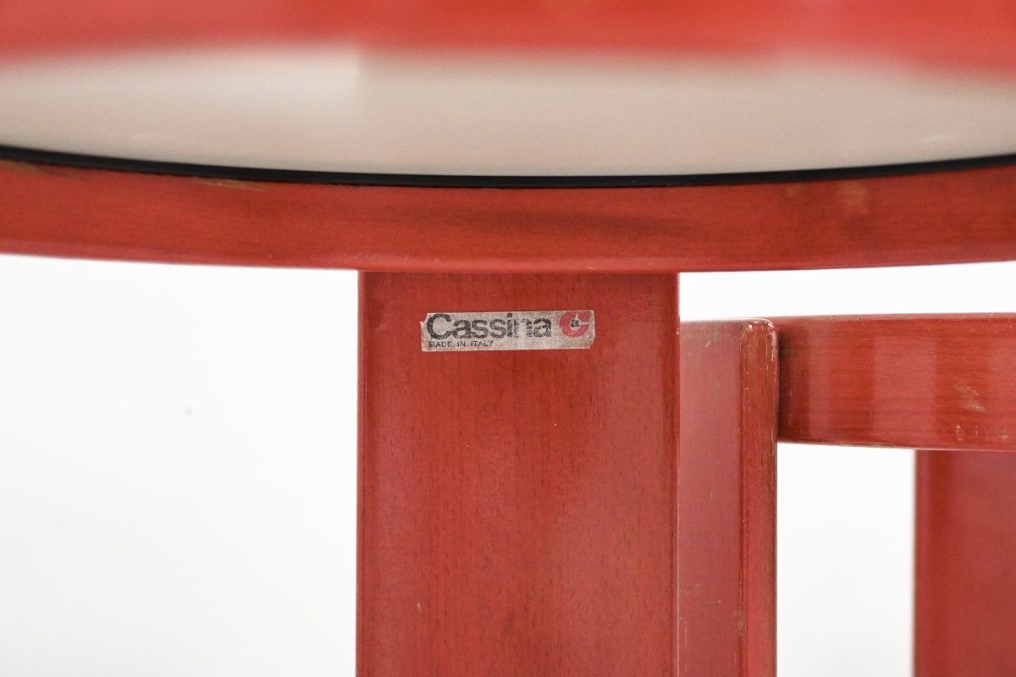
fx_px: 1566
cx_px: 508
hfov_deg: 35.9
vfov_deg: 24.4
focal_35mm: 56
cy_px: 338
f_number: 4.2
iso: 3200
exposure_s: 1/125
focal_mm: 37
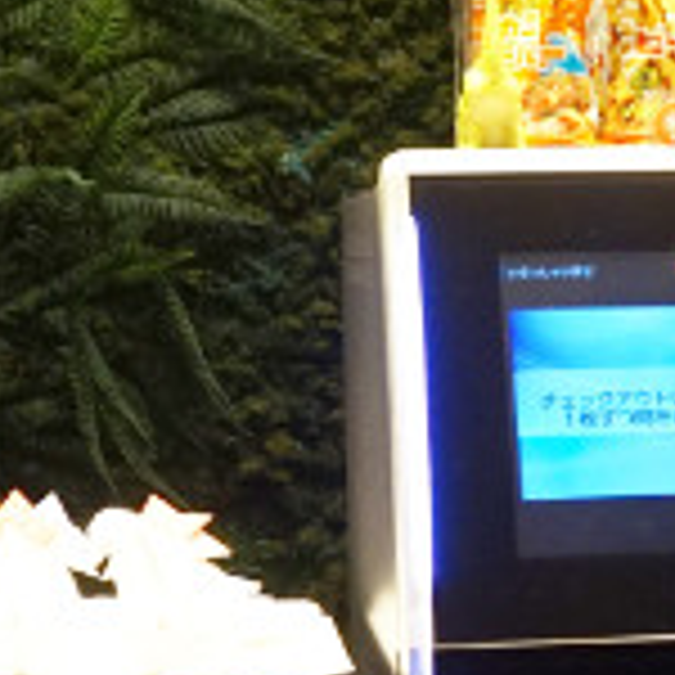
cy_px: 353
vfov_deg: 16.0
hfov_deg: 15.9
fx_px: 2405
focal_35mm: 109
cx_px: 518
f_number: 4
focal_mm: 16
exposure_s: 1/60
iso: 1000
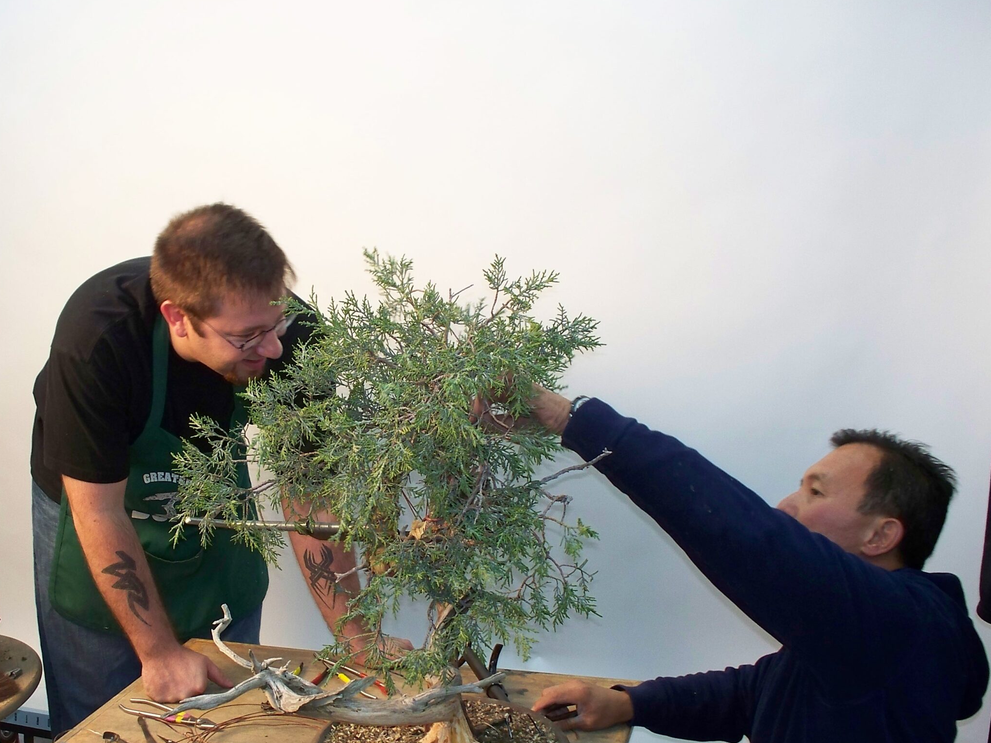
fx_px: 1288
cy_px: 435
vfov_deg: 32.1
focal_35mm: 45
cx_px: 381
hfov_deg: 41.8
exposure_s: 1/60
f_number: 2.8
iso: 200
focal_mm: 7.54
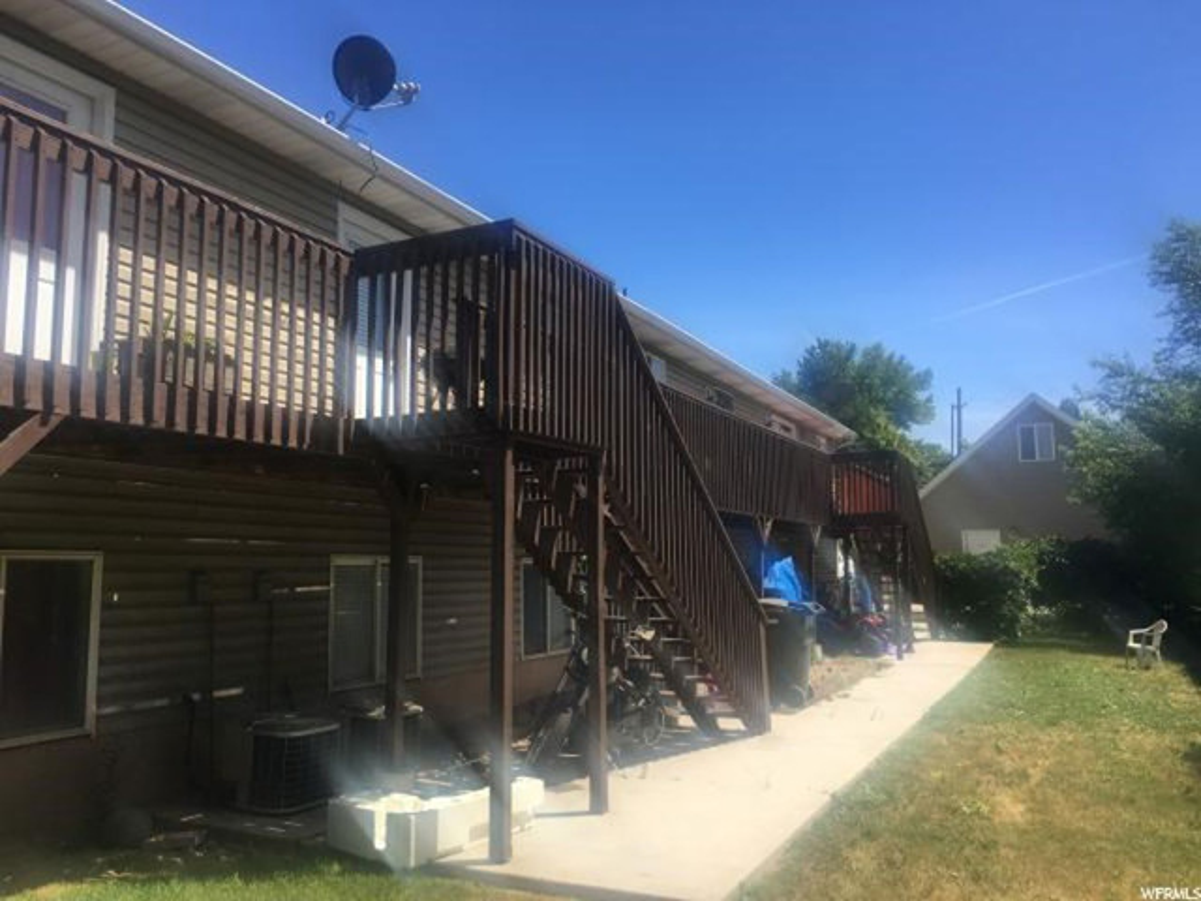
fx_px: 1006
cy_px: 450
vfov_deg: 48.2
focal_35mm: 29
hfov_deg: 61.7
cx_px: 600
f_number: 2.2
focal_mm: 4.15
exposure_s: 1/1026
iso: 25
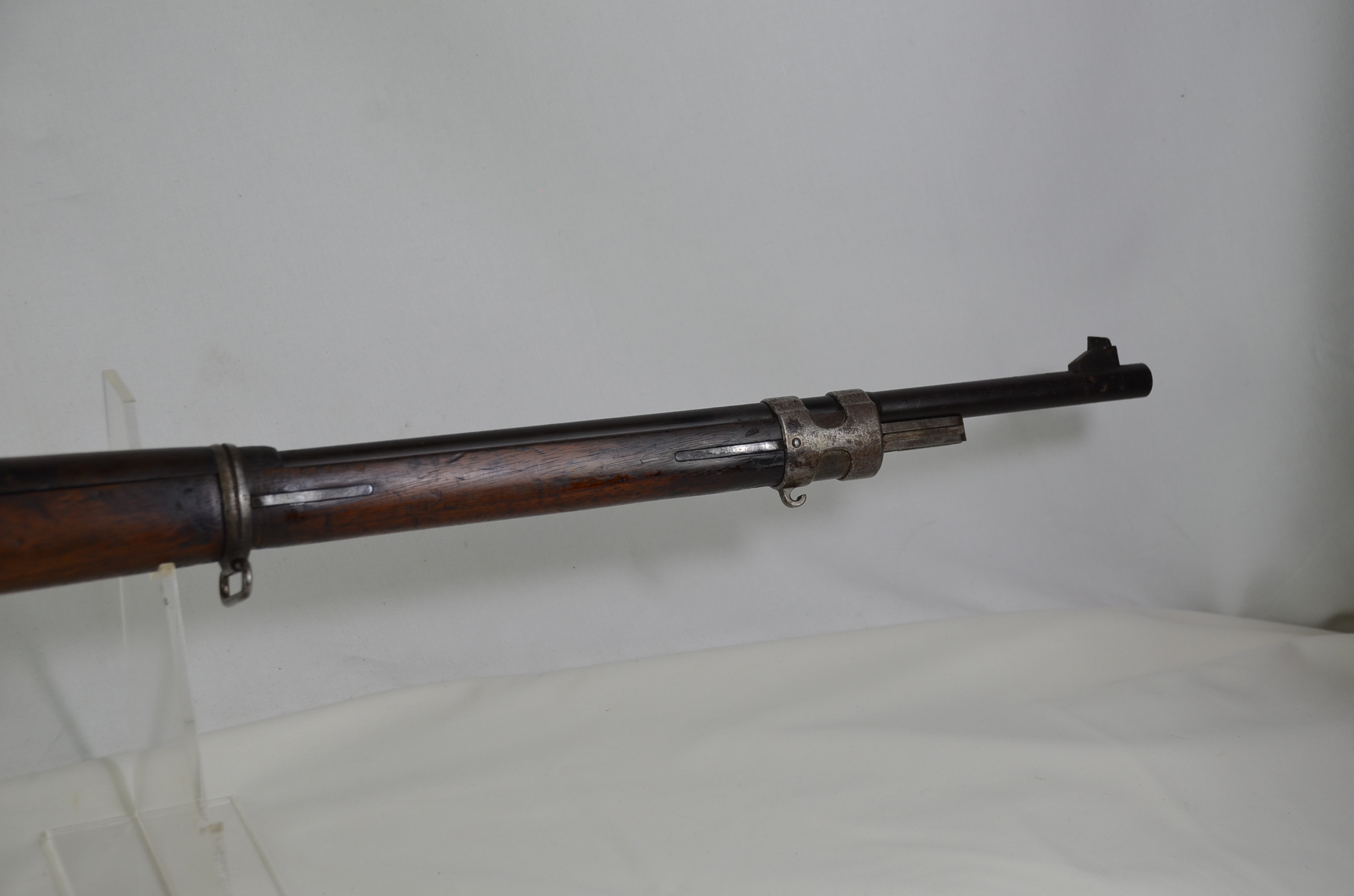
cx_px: 677
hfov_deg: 27.0
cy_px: 448
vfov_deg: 18.1
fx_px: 2815
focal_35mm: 75
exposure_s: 1/125
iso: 320
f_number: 5.6
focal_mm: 50
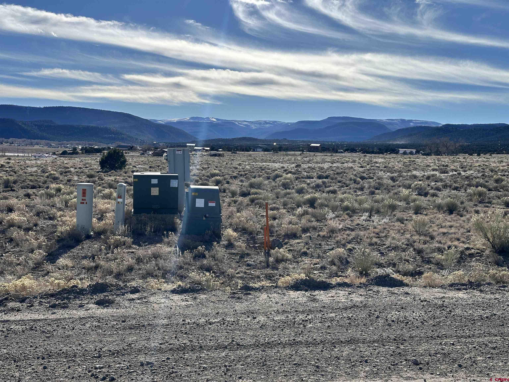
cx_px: 254
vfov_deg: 30.3
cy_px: 191
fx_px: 706
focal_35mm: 48
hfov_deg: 39.7
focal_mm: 6.86
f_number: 1.78
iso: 64
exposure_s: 1/8197
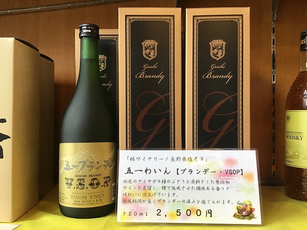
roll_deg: -0.7
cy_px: 115
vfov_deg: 45.4
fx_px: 275
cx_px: 154
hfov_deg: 58.4
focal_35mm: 31
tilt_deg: +1.3
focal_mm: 3.3
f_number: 2.4
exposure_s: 1/30
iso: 32
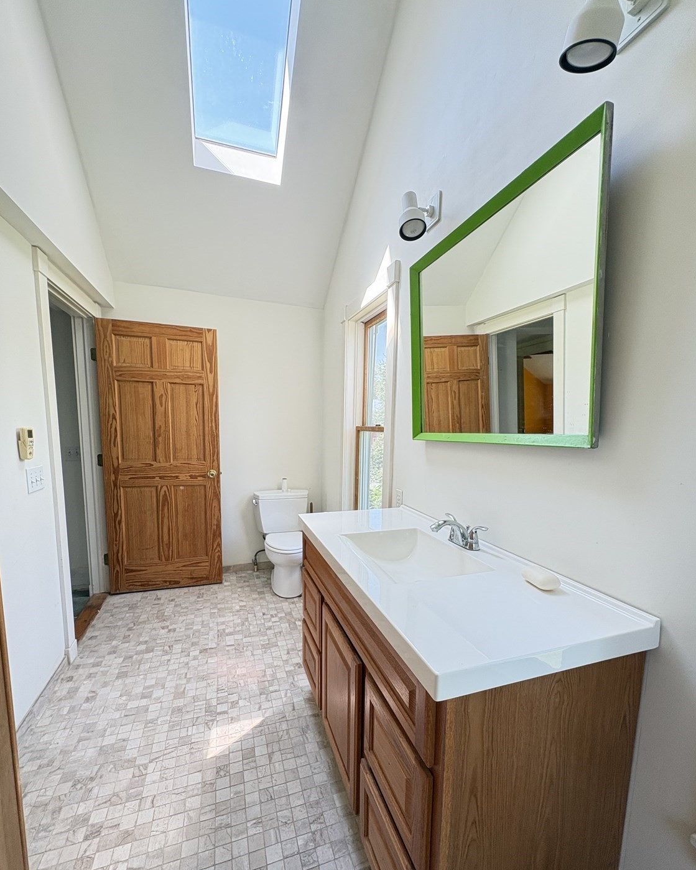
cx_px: 348
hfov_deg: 84.0
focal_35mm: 15
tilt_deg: -5.8
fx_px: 386
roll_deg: -0.7
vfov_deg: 96.5
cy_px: 475
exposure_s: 1/99
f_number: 2.2
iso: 200
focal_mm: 2.22
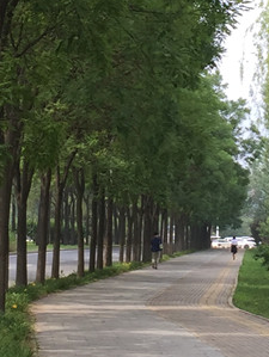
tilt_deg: +9.3
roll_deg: -4.5
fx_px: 1334
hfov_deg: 11.5
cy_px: 62
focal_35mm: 129
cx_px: 206
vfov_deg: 15.2
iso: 32
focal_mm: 4.15
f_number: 2.2
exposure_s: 1/534
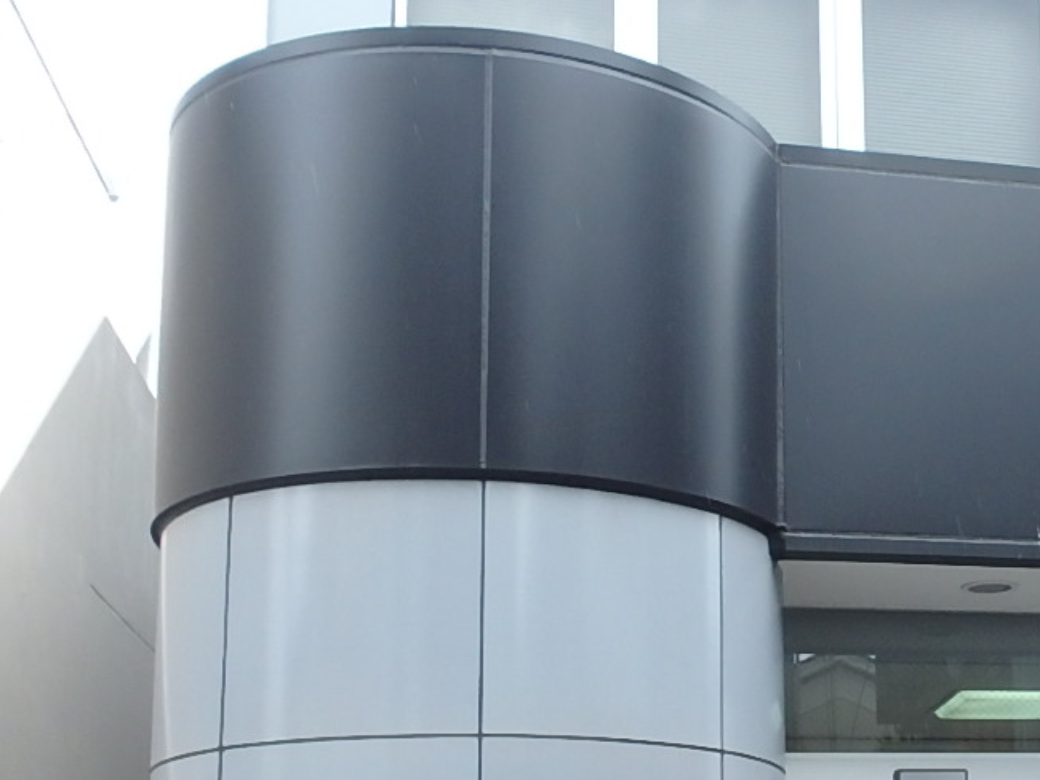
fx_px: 1863
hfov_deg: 29.3
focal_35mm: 62
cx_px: 1022
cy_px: 732
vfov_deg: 22.9
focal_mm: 3.7
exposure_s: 1/250
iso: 125
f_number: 3.5
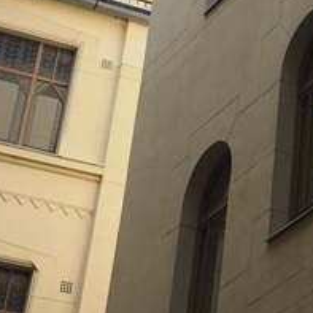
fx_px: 1361
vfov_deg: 12.8
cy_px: -60
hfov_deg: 12.4
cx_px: 489
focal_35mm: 133
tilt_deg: +38.2
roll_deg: +0.6
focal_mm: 4.15
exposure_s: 1/610
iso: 25
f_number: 2.2
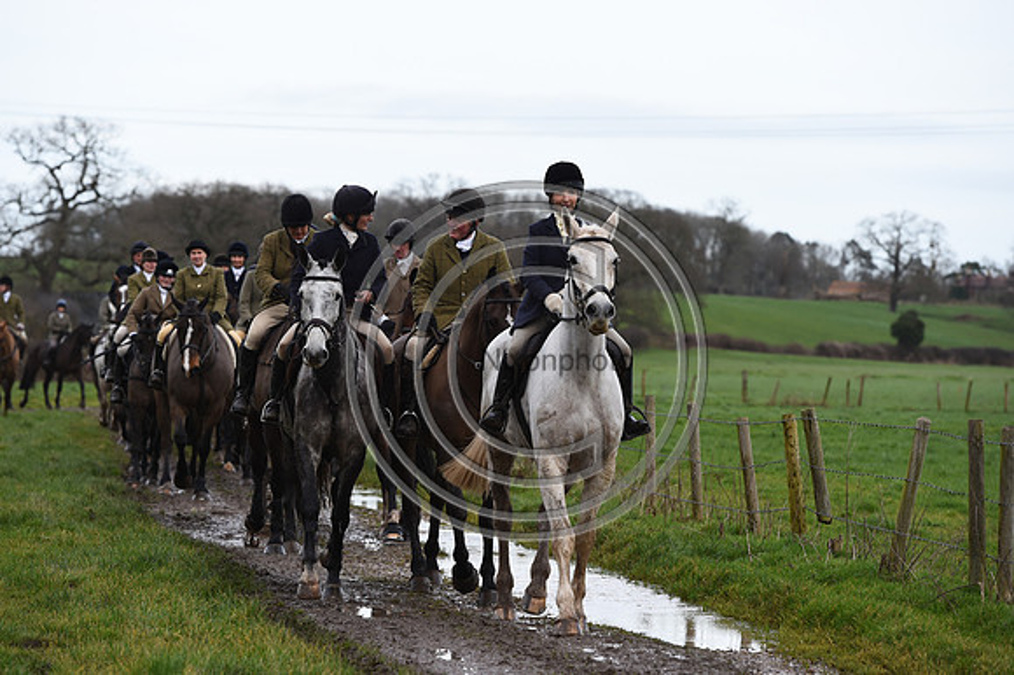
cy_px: 338
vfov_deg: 8.6
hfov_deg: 12.8
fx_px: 4504
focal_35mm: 160
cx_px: 507
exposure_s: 1/1250
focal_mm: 160
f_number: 5.6
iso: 800
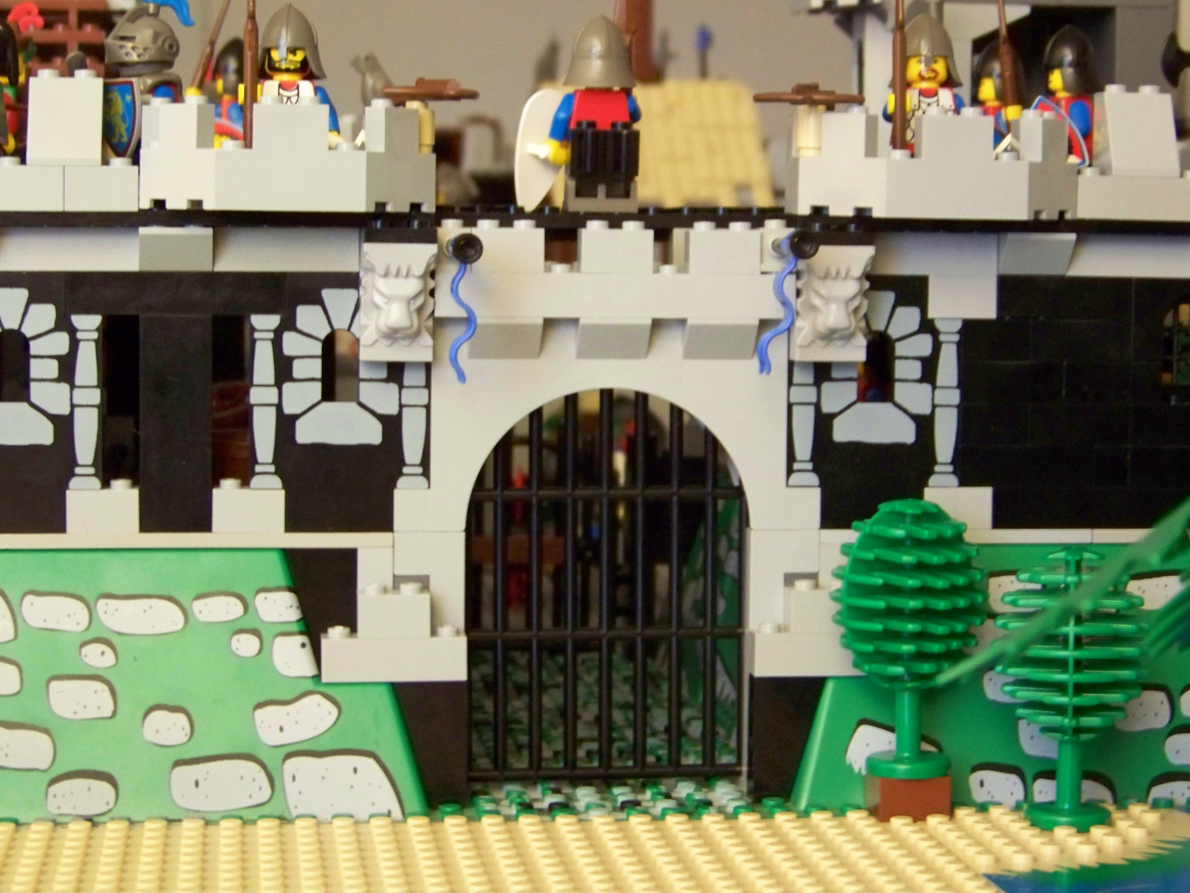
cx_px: 595
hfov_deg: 22.5
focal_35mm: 87
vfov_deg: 17.0
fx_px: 2991
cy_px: 446
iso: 400
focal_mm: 14.6
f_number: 3.2
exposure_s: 1/8
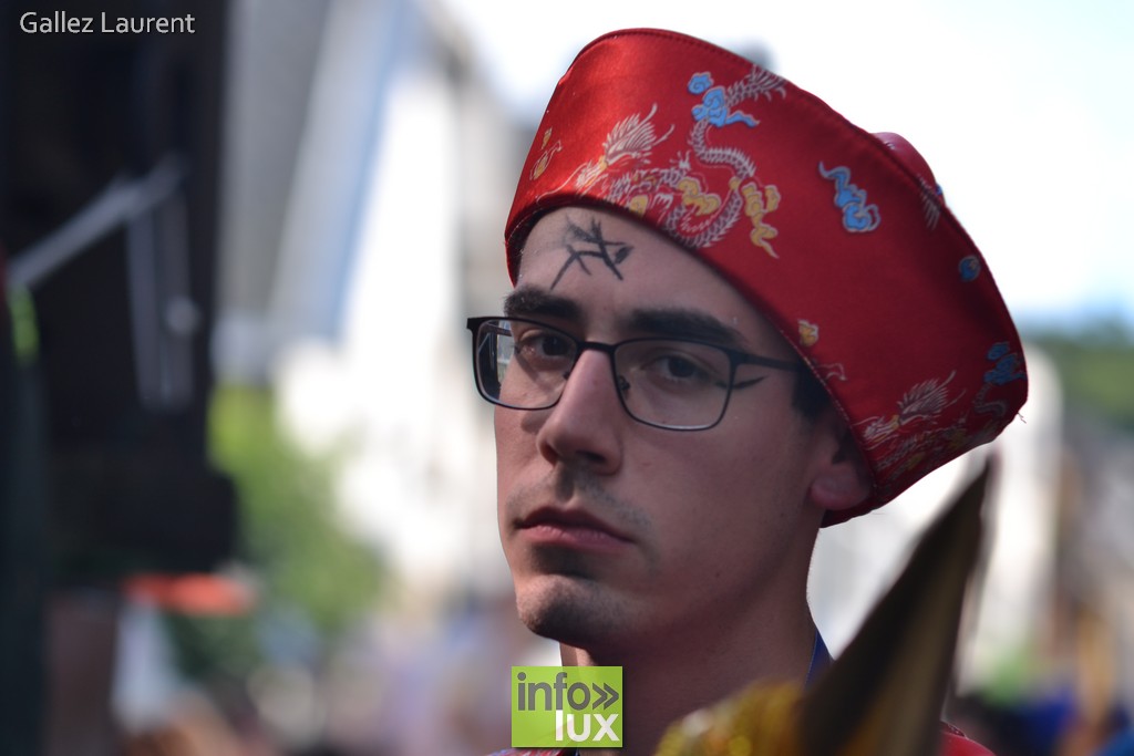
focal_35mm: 202
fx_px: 6379
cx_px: 567
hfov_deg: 10.2
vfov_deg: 6.8
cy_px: 378
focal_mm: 135
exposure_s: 1/200
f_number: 4.5
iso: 100
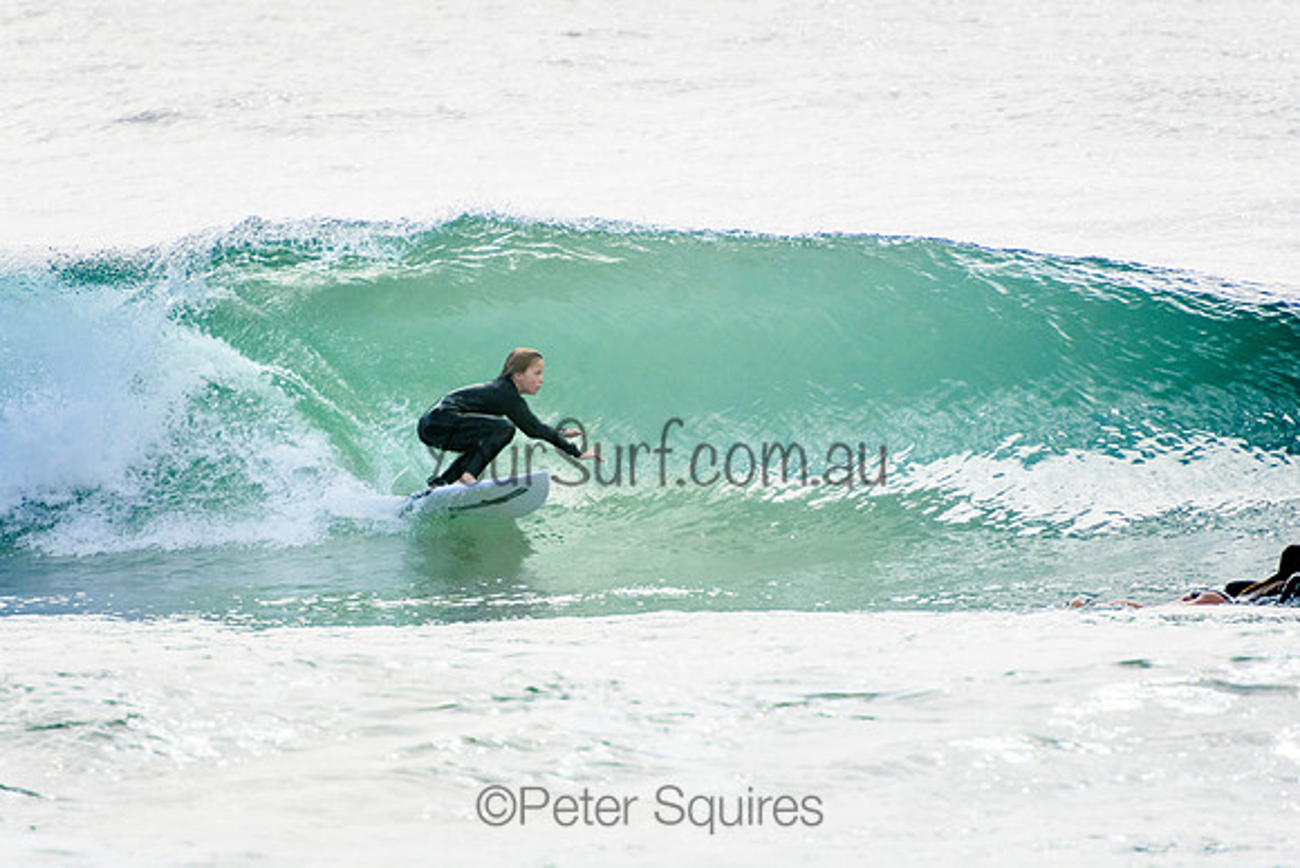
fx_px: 21671
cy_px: 434
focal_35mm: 600
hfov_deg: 3.4
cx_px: 650
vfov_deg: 2.3
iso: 400
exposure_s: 1/2000
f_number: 5.6
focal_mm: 400
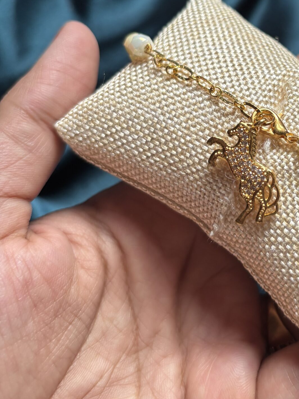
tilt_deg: -69.6
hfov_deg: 29.6
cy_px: 105
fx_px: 541
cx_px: 270
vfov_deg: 39.5
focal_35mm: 47
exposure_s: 1/62
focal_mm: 5.96
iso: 125
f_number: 1.6
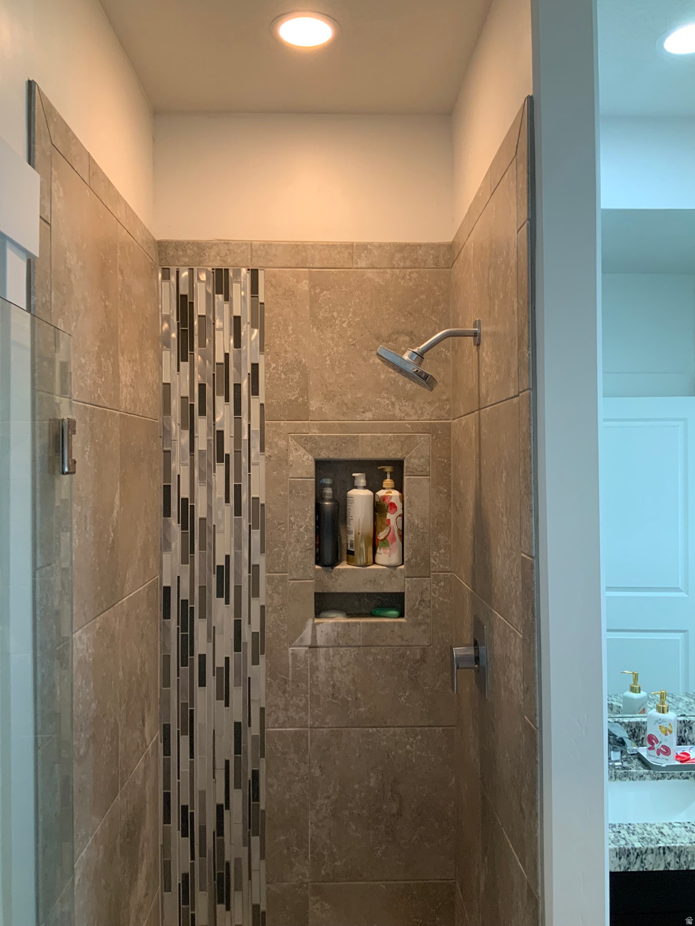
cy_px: 463
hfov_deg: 48.2
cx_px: 348
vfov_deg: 61.7
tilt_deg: +0.8
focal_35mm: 29
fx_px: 776
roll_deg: +0.9
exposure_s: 1/60
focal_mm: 3
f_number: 1.8
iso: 100
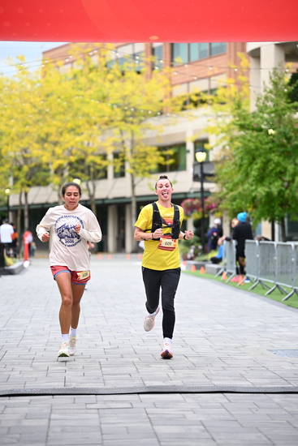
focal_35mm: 110
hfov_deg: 12.5
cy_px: 223
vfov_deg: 18.6
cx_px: 149
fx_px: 1365
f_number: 2.8
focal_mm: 110
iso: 640
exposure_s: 1/2000
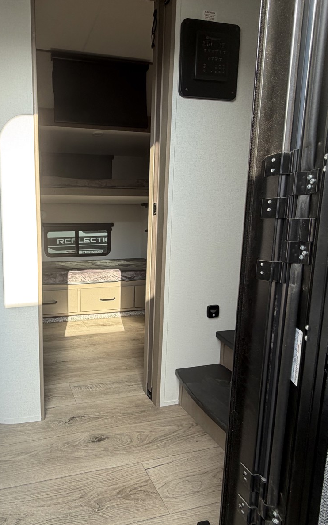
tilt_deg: -6.2
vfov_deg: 85.1
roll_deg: +0.8
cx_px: 72
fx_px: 286
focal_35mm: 20
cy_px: 264
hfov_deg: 56.0
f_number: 2.2
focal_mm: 2.22
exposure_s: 1/143
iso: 25
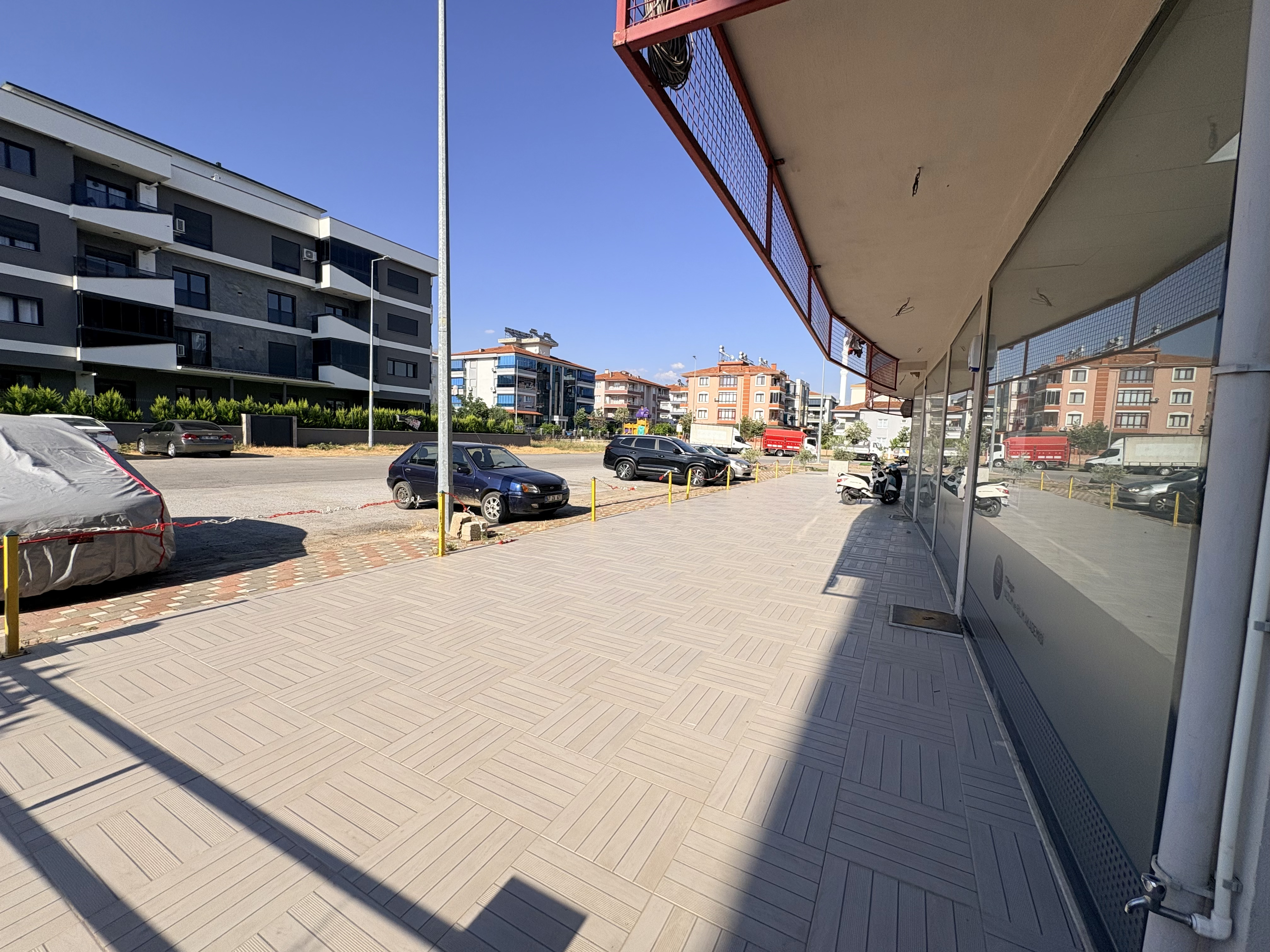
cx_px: 635
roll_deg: -1.2
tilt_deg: -3.5
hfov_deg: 102.1
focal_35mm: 14
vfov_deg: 85.7
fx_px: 514
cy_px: 476
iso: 40
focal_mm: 2.22
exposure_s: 1/2083
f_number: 2.2
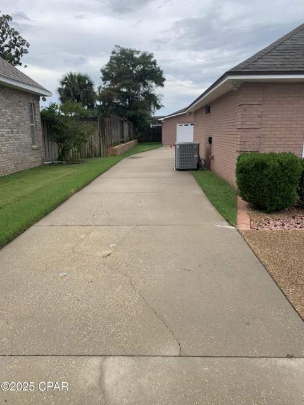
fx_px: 304
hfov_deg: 53.1
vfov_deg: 67.3
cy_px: 202
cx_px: 152
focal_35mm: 26
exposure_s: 1/1220
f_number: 1.8
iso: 25
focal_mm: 4.25
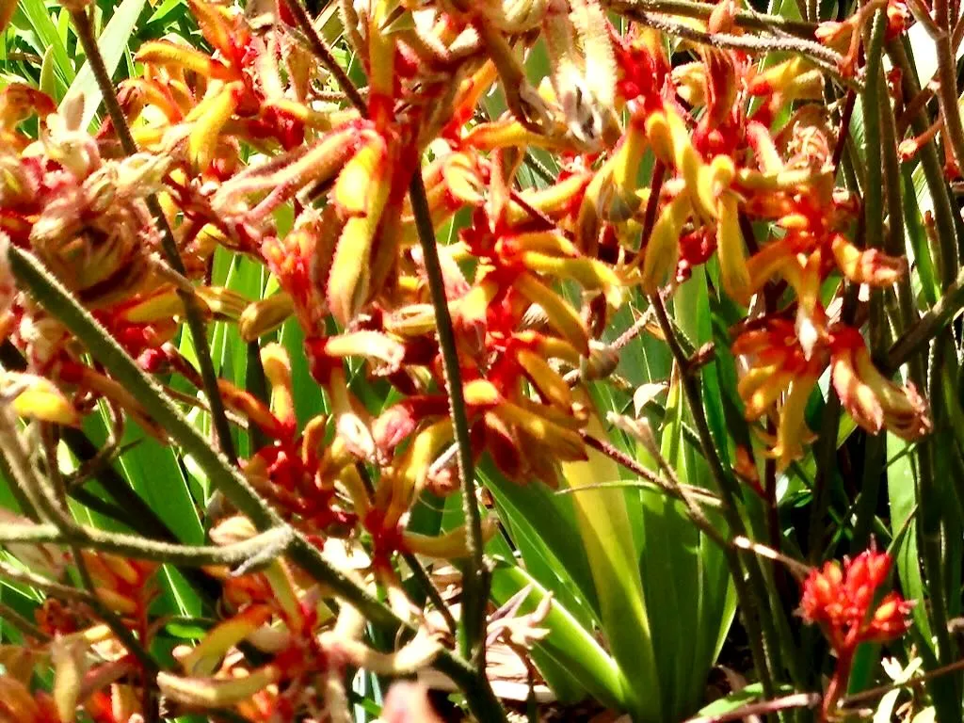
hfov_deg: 55.4
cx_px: 482
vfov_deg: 42.9
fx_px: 919
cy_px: 362
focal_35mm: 33
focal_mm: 4.13
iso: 50
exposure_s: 1/448
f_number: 2.4
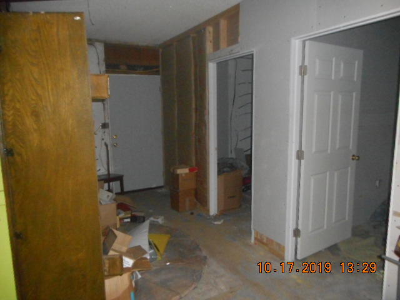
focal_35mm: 25
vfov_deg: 54.9
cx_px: 200
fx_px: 289
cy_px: 150
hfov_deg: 69.4
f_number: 3.7
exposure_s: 1/25
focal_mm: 4.5
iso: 900
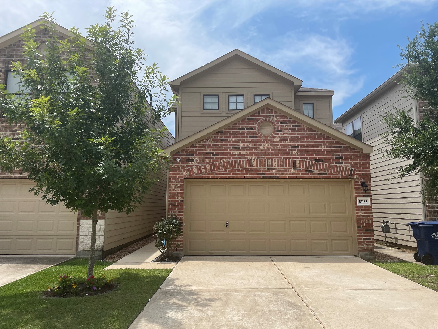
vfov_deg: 53.1
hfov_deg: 67.3
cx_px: 219
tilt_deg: +7.0
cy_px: 164
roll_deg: +0.7
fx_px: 329
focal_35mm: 26
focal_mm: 4.2
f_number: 1.6
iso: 32
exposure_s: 1/4651
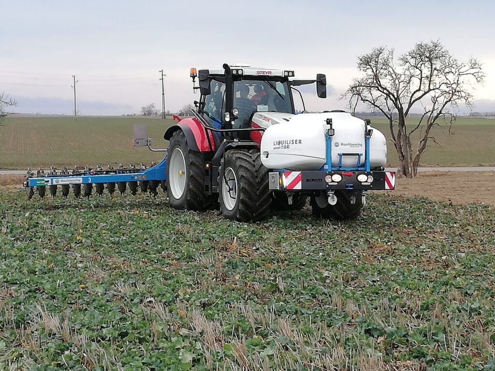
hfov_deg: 23.3
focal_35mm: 84
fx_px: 1201
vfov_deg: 17.6
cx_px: 248
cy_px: 186
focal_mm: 3.81
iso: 64
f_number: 2.2
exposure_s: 1/100
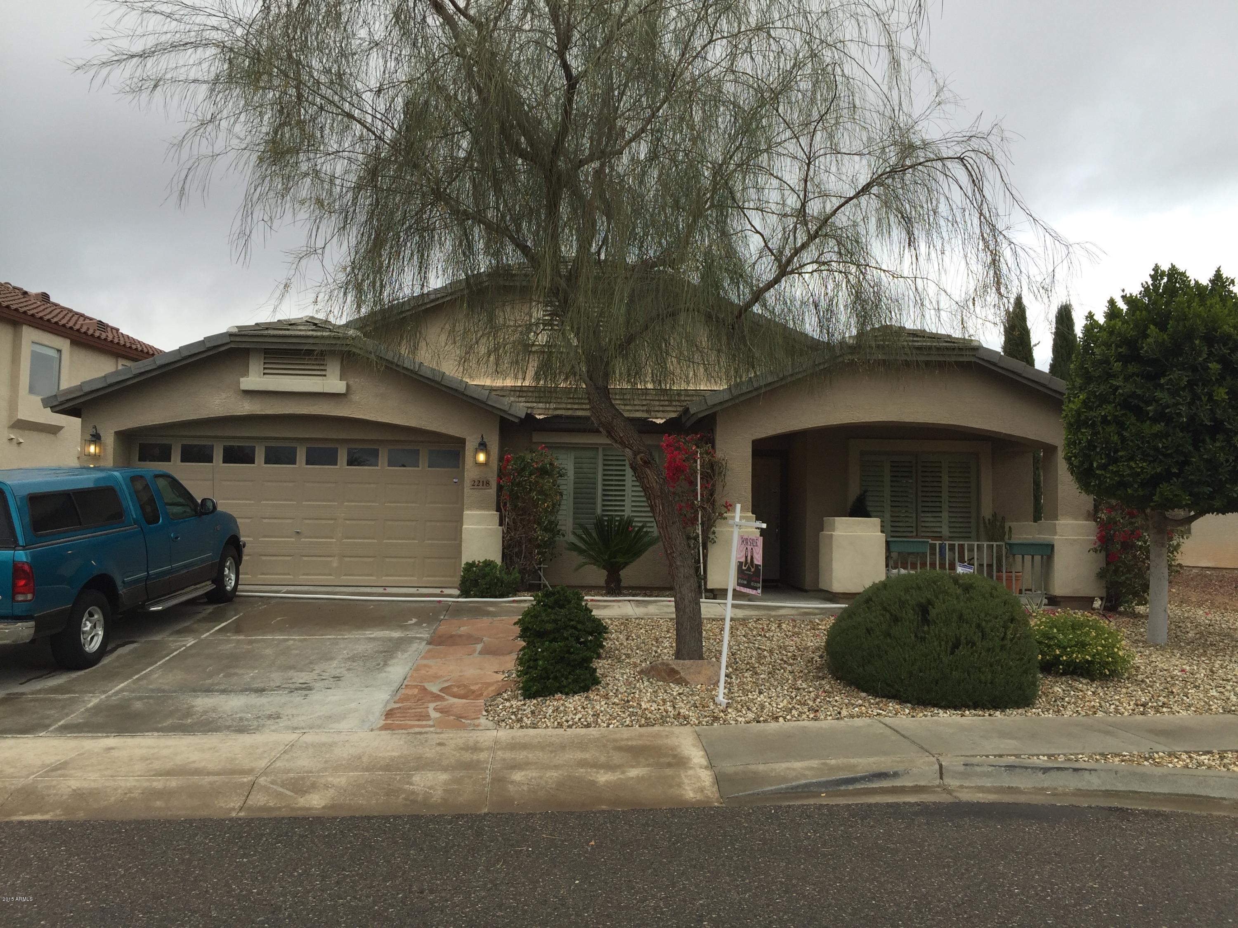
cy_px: 464
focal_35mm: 29
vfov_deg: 48.2
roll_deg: -1.3
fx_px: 1037
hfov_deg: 61.7
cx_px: 619
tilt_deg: +3.5
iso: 32
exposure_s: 1/444
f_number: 2.2
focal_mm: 4.15
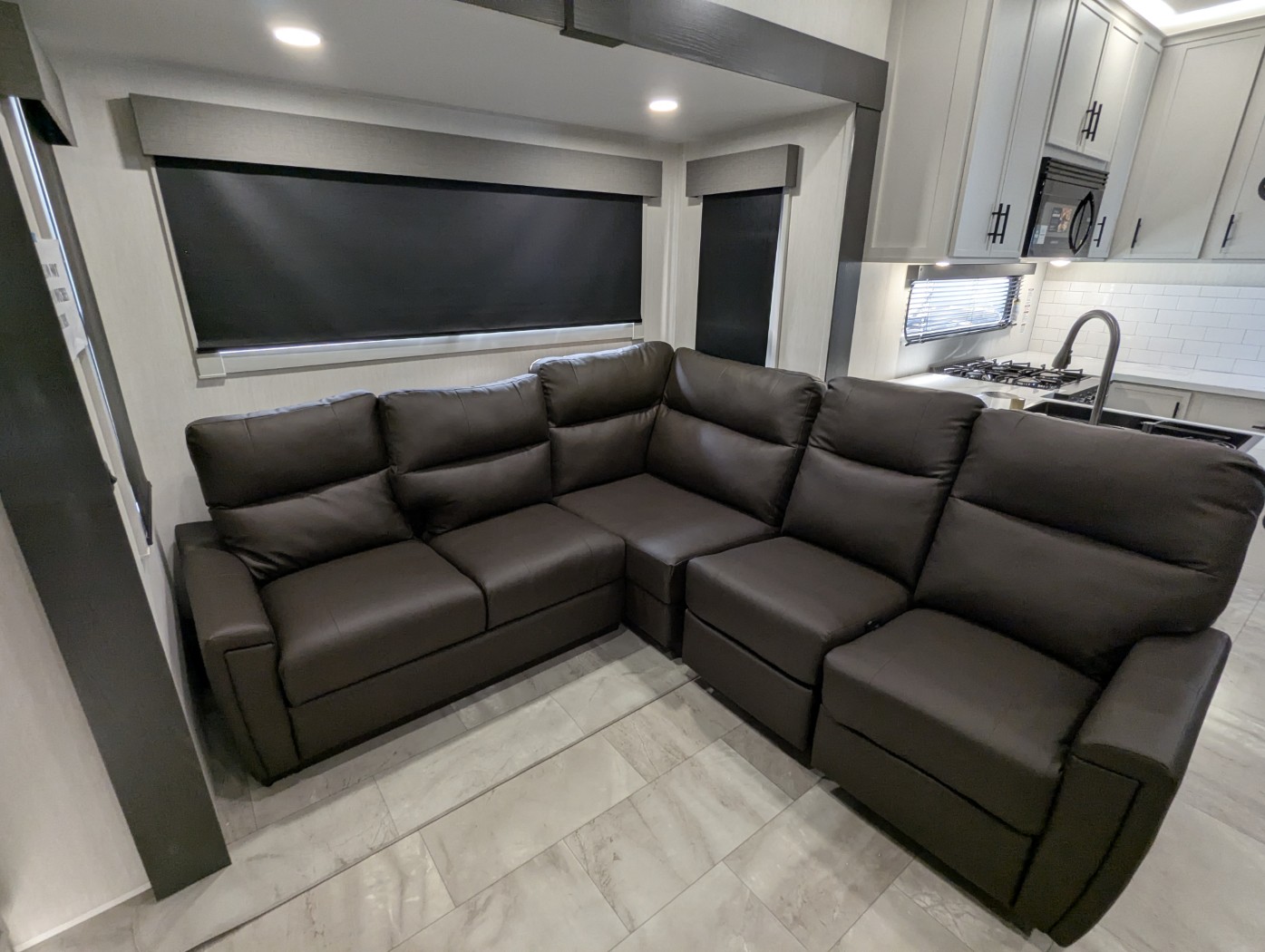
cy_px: 476
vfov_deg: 78.2
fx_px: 585
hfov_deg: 94.4
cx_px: 632
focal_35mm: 16
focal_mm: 2.35
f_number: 2.2
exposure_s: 1/48.2
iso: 161
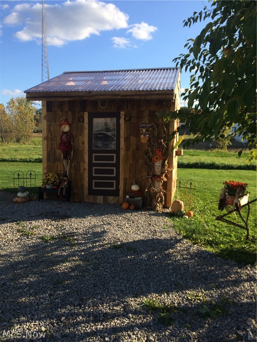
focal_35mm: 29
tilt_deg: -12.3
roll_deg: +1.8
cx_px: 128
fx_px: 287
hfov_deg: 48.2
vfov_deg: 61.7
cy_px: 171
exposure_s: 1/1244
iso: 32
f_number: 2.2
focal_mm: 4.15
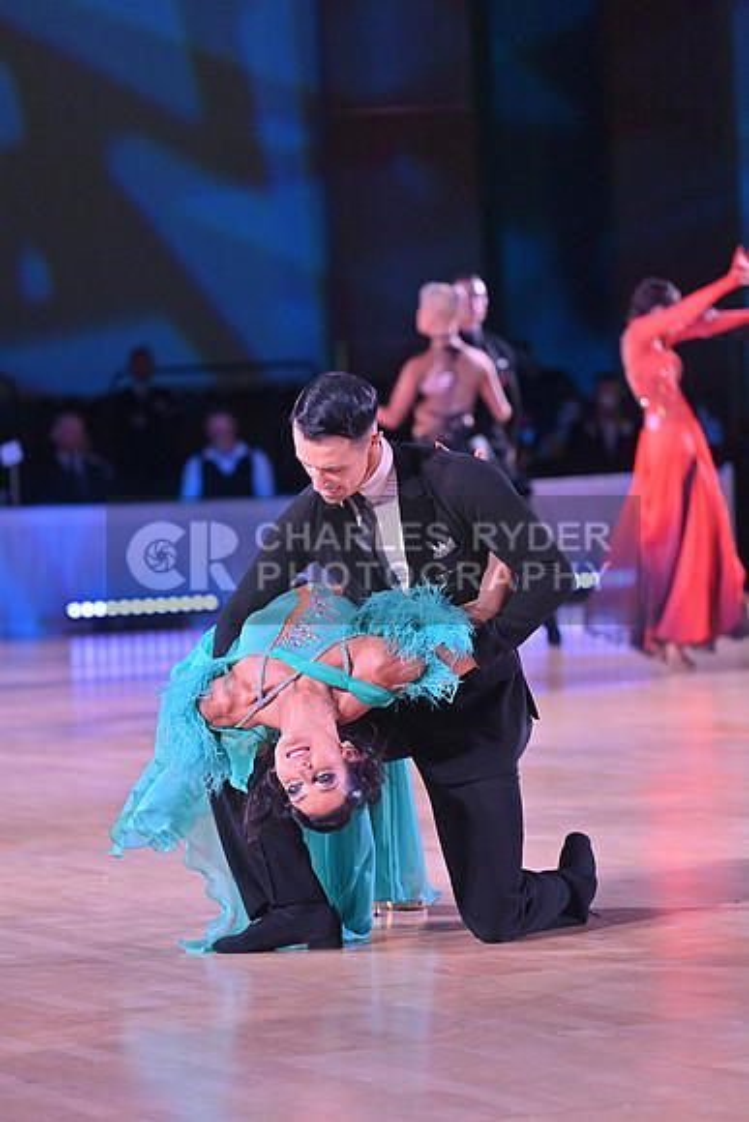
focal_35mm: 160
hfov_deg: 8.6
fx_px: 4990
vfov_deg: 12.8
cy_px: 561
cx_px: 374
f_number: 4
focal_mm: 160
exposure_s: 1/400
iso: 4000
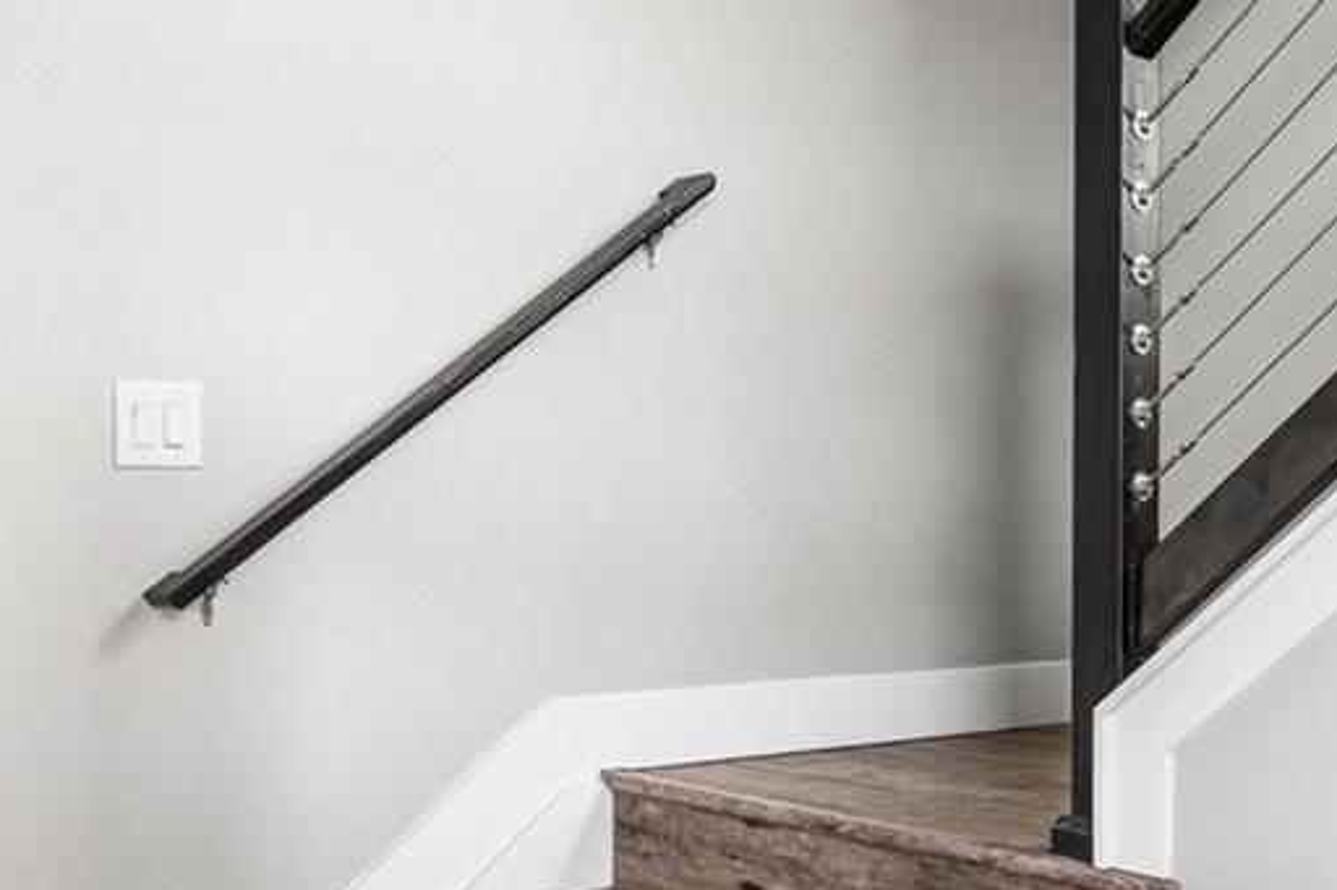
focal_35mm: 52
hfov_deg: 38.2
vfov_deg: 26.1
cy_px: 535
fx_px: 1914
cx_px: 851
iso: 100
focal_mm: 16.5
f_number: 13
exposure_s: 2.5
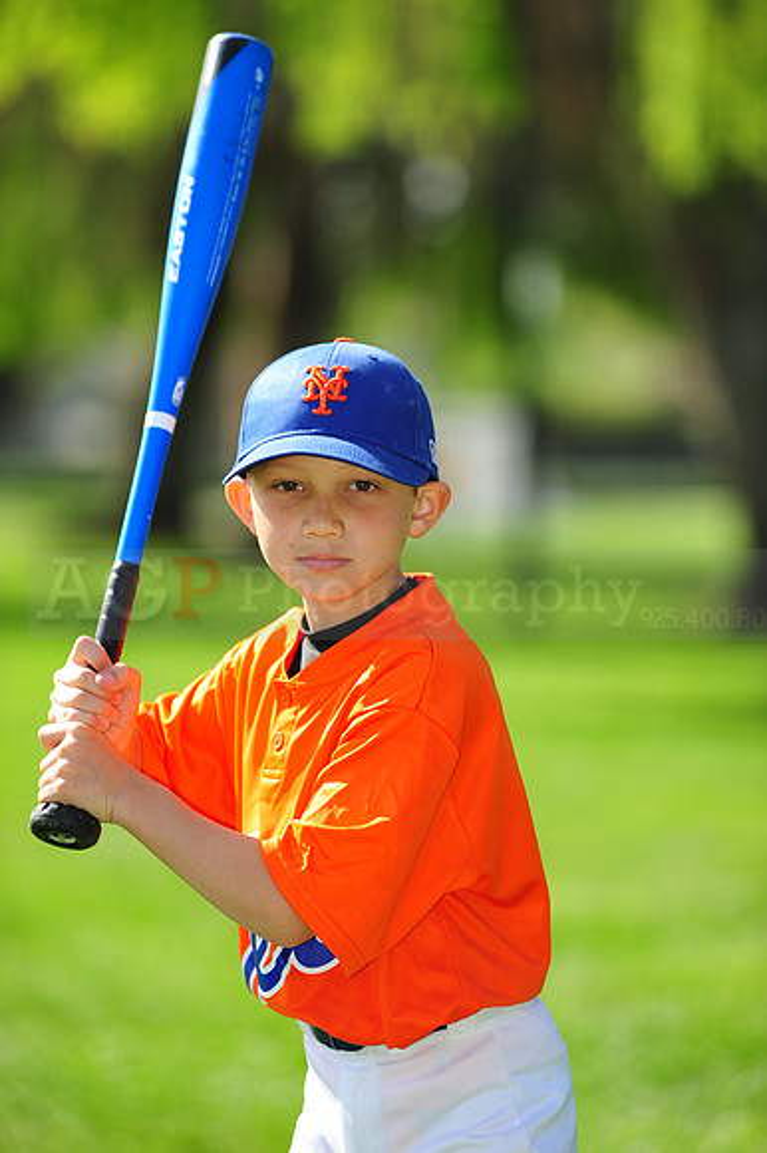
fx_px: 6399
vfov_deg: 10.3
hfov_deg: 6.9
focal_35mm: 200
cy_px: 576
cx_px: 384
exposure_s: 1/640
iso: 200
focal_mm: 200
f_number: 4.5
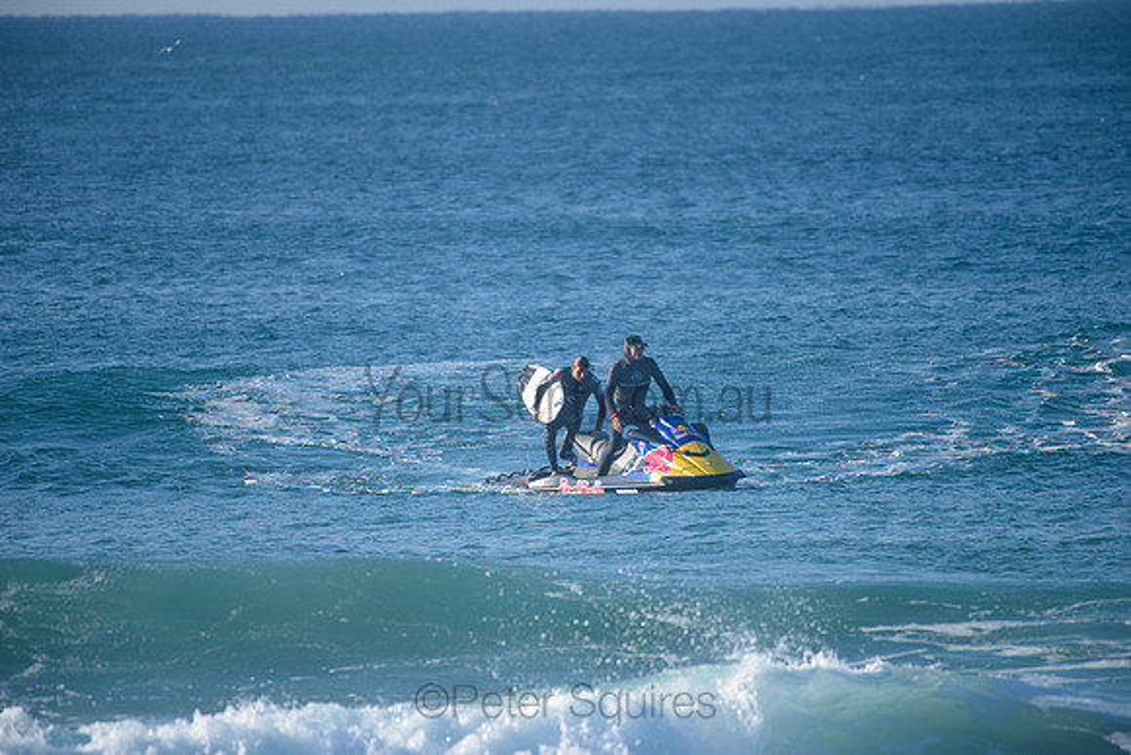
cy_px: 378
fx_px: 15711
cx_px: 566
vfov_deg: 2.8
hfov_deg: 4.1
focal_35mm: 500
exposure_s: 1/2000
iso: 400
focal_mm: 500
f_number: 5.6
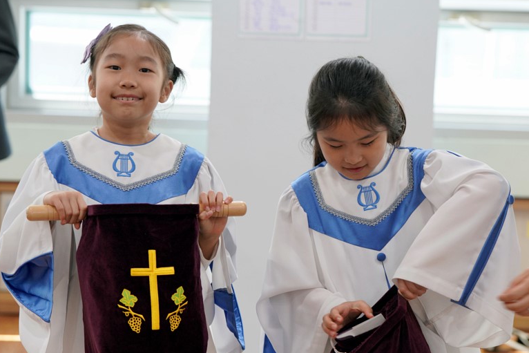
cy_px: 200
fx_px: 1484
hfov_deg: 20.2
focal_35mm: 101
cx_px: 291
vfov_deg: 13.6
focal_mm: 86
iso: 1000
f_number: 4
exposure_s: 1/160
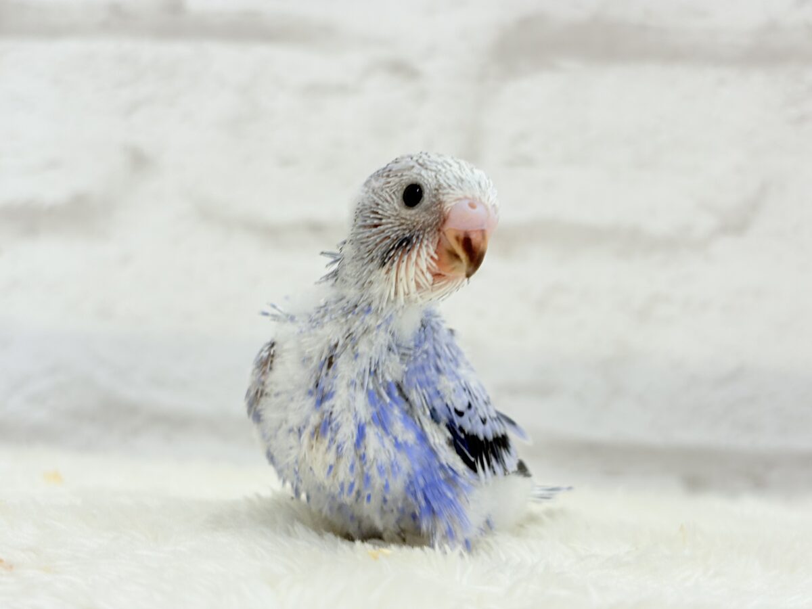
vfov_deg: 28.0
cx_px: 406
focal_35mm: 52
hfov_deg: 36.8
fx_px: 1220
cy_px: 304
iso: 25
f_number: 1.6
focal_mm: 5.96
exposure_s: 1/50
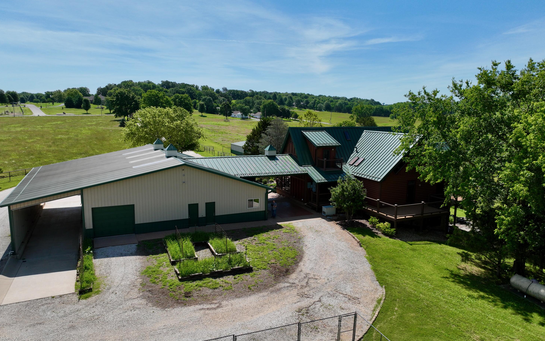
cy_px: 169
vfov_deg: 47.6
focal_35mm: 26
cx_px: 274
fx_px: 386
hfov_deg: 70.4
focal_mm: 12.29
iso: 130
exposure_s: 1/3200
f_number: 2.8
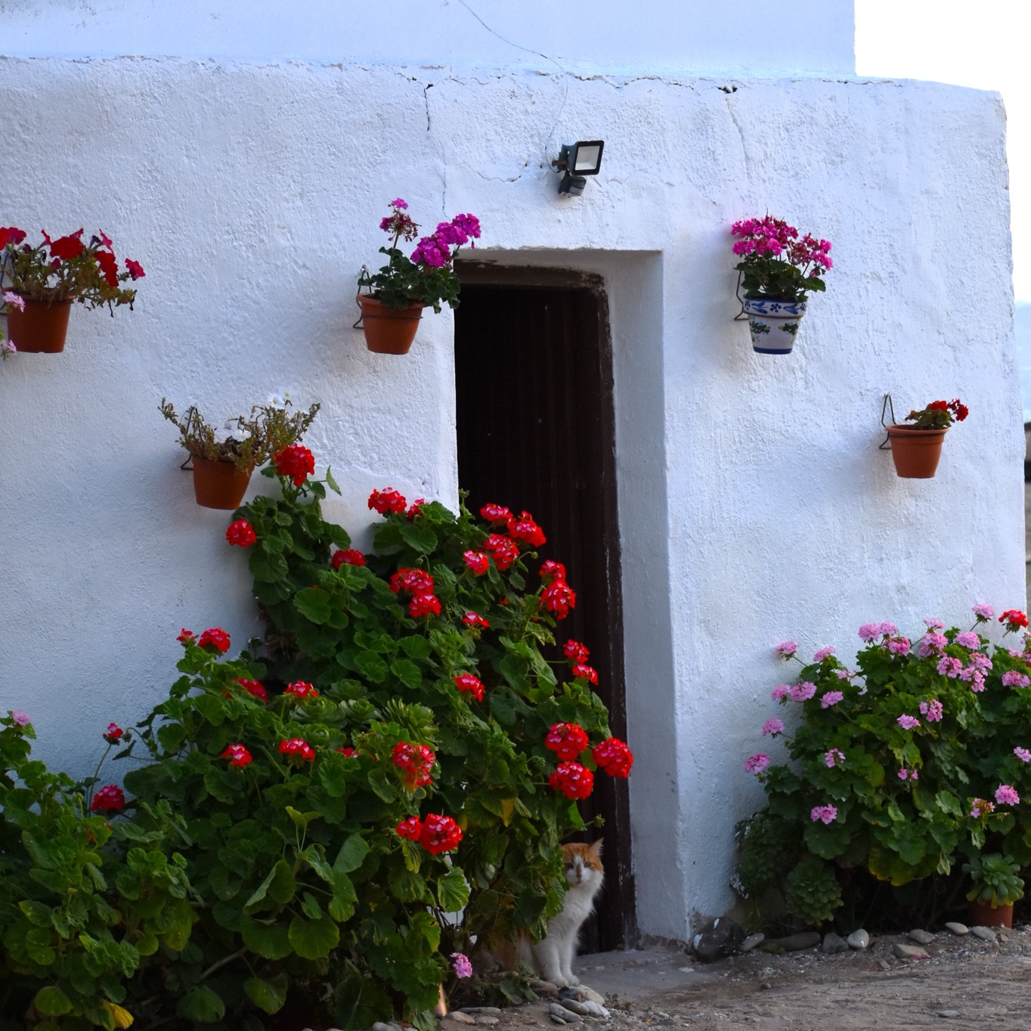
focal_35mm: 157
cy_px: 451
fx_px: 5290
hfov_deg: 11.1
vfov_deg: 11.1
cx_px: 900
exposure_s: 1/1000
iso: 450
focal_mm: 70
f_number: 4.5
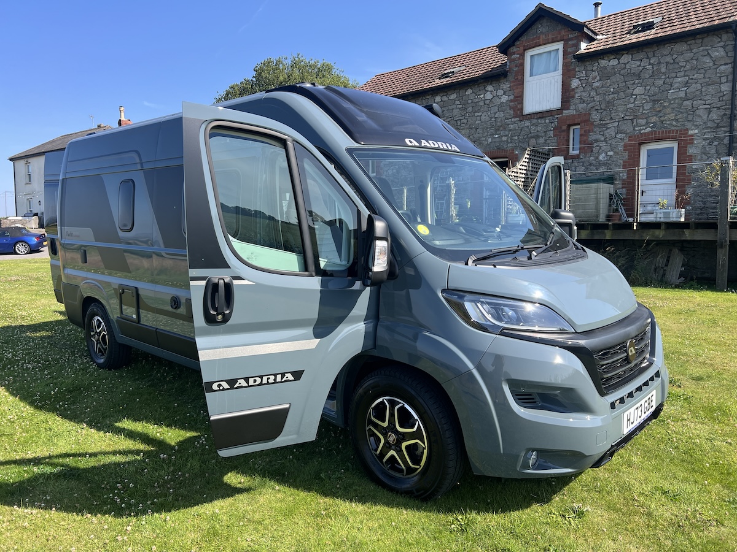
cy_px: 276
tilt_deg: -1.7
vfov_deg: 53.1
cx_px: 368
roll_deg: +0.8
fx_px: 554
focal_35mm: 26
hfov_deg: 67.3
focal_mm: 5.7
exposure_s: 1/1645
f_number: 1.5
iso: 50
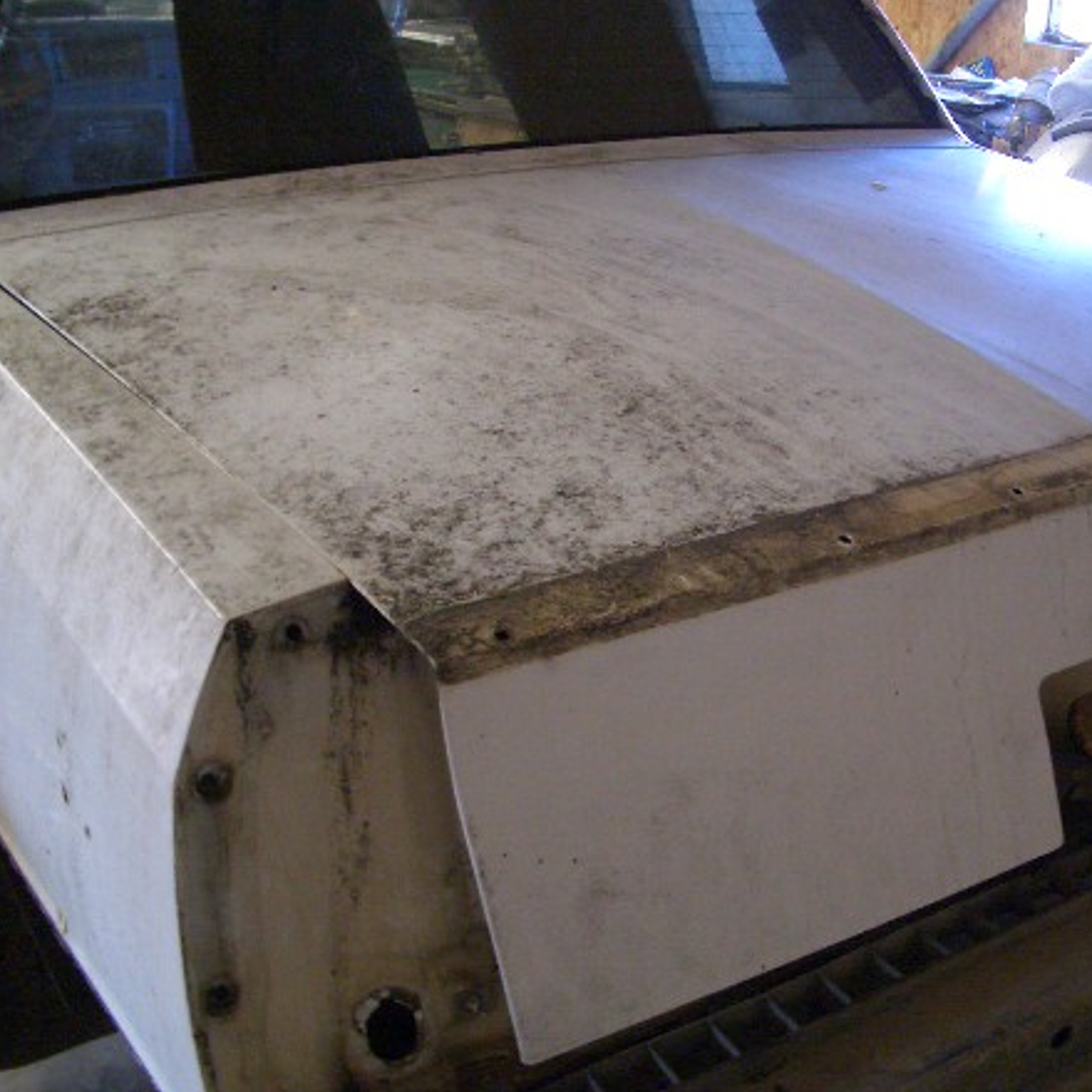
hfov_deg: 37.1
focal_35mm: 45
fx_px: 1606
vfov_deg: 37.5
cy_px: 516
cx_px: 747
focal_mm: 5.8
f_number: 2.6
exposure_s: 1/20
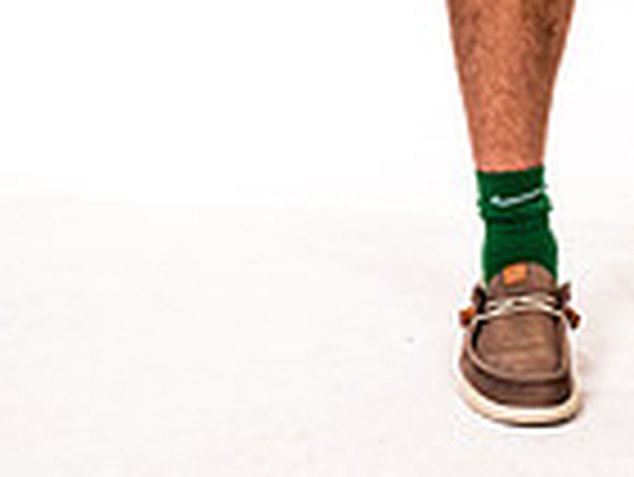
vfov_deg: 8.3
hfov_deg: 11.6
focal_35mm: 169
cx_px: 621
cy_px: -522
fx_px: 3098
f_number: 8
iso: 800
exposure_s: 1/400
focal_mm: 55
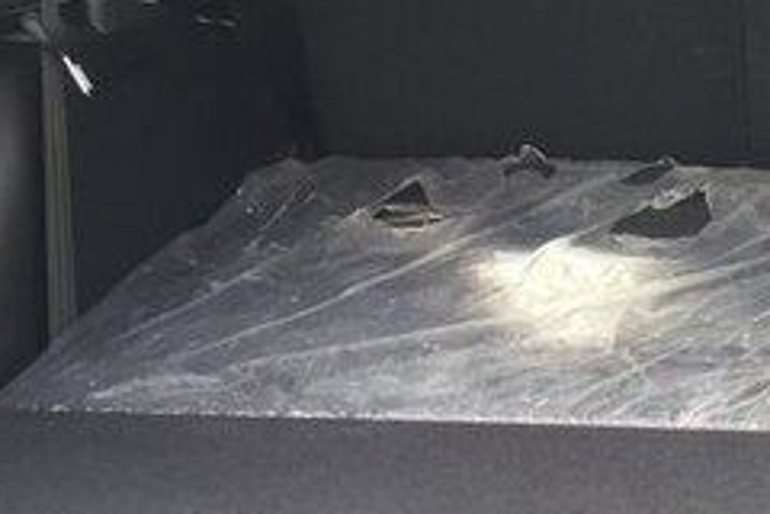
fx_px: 1775
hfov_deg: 22.9
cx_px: 863
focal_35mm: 83
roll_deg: -0.7
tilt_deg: -2.4
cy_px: -82
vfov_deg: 15.9
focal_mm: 4.15
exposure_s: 1/100
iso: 25
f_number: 2.2
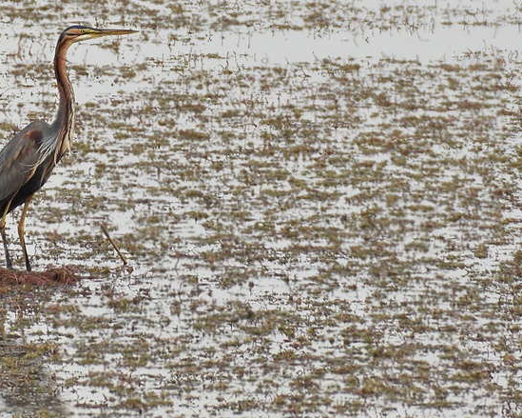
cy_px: 186
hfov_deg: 2.8
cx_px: 186
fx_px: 10673
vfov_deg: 2.2
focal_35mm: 691
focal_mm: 300
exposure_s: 1/250
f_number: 7.1
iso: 125
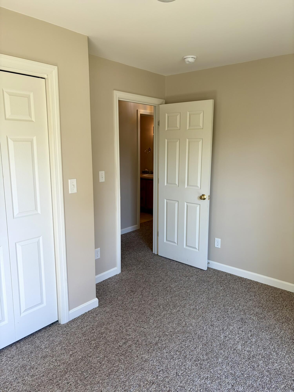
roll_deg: -0.5
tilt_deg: -10.0
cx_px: 147
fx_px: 294
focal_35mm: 26
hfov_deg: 53.1
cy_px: 196
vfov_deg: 67.3
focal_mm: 5.96
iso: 50
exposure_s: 1/122
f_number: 1.6
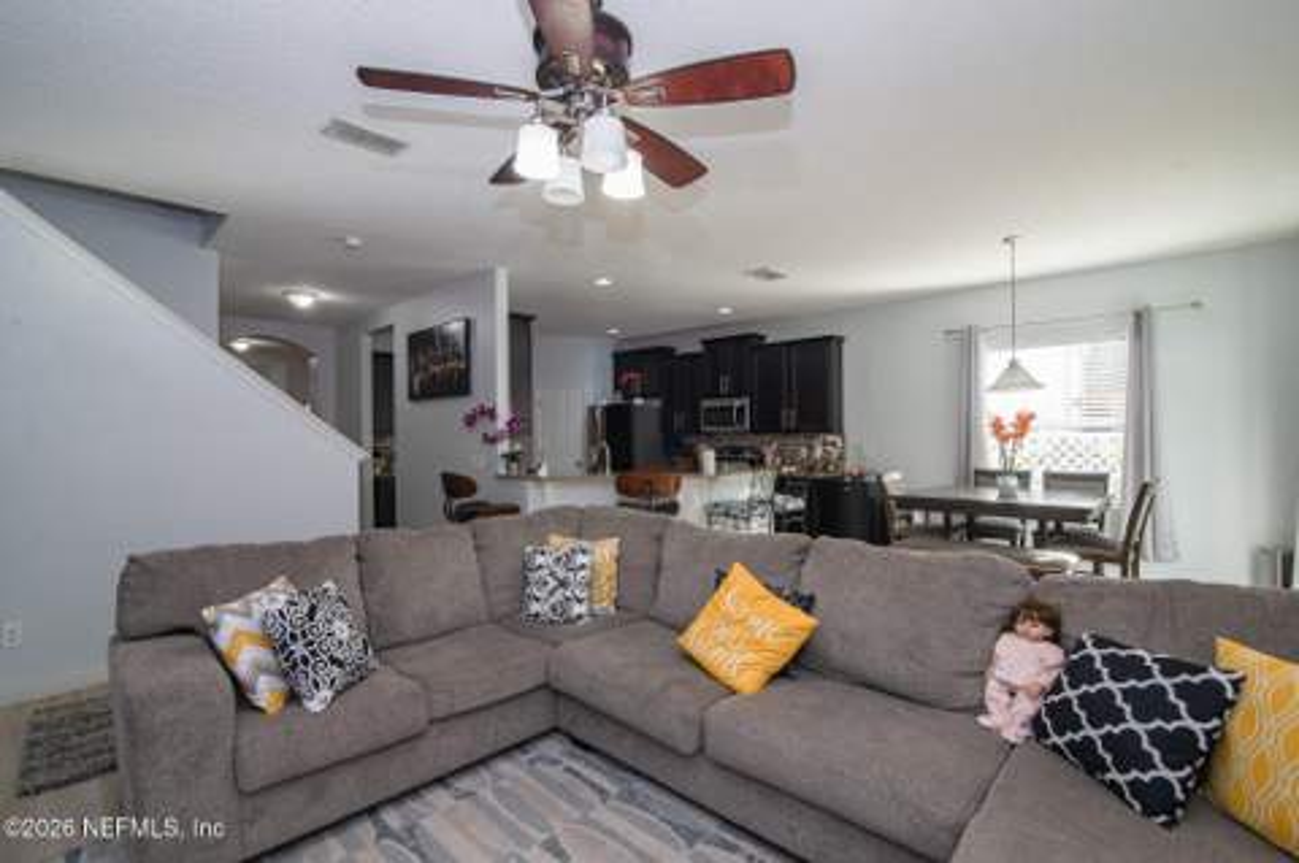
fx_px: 577
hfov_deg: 96.8
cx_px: 650
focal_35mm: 16
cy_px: 432
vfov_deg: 73.6
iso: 200
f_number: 8
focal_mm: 16
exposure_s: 1/30
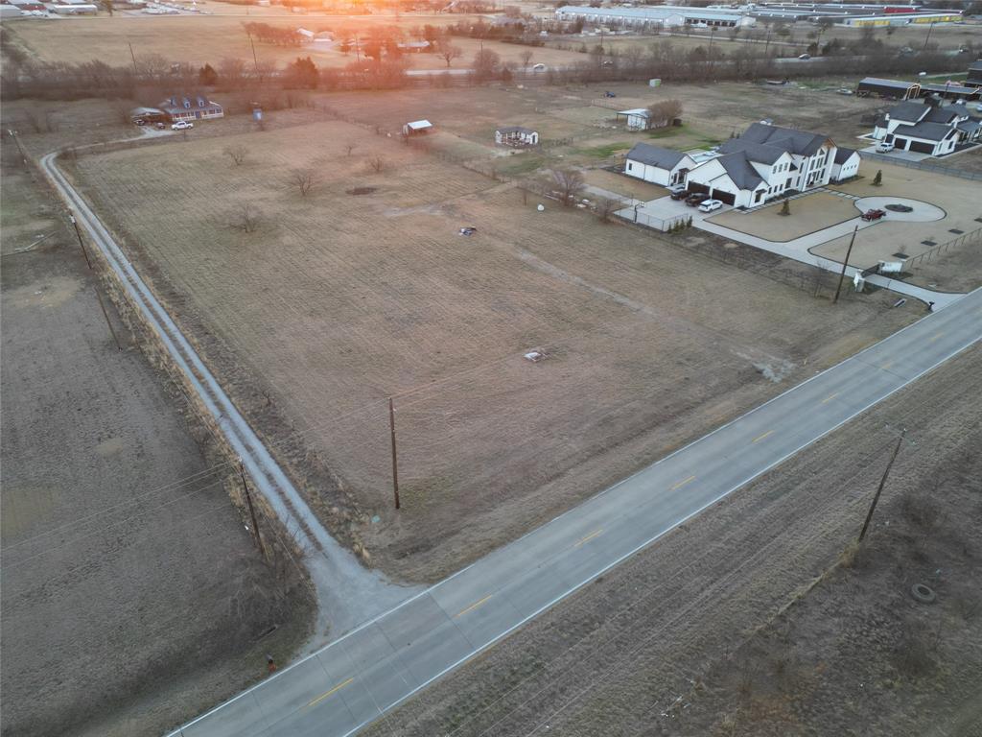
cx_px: 491
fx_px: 681
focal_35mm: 24
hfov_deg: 71.6
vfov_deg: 56.8
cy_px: 368
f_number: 1.7
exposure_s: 1/50
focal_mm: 6.72
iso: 110
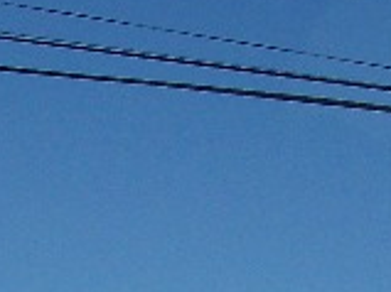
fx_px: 2156
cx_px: -187
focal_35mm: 191
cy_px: 660
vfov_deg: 7.3
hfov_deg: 10.1
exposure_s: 1/1000
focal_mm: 8
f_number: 4.8
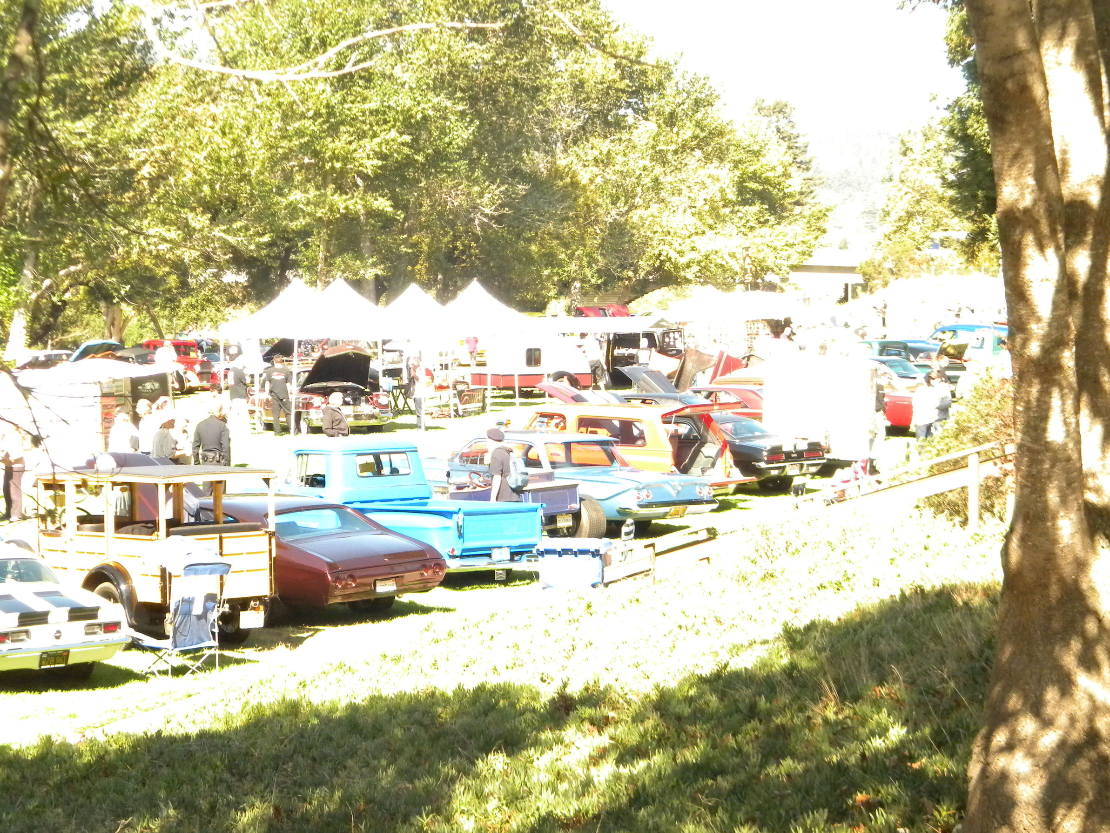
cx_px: 552
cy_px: 421
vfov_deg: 17.0
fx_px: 2790
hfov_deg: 22.5
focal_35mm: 87
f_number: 4.5
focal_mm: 15.1
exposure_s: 1/481
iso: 400
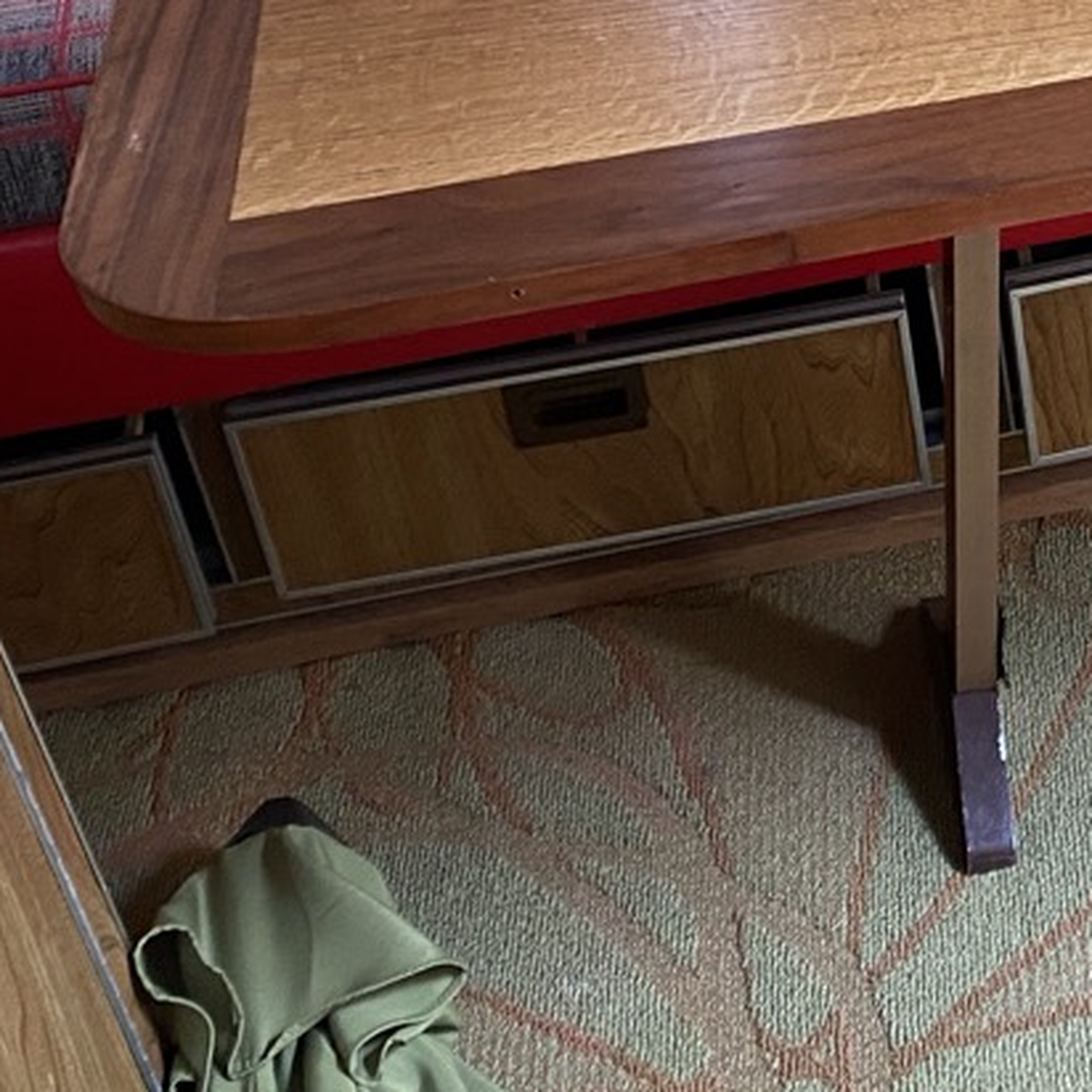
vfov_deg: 21.5
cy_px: 24
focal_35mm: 78
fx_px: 2784
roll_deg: +0.6
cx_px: 1362
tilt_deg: -30.4
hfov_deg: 20.5
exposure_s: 1/60
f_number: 1.8
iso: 160
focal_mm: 4.25
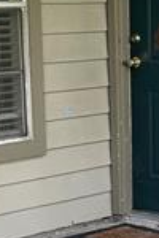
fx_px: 914
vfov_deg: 14.7
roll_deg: +2.0
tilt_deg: -11.9
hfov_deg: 9.9
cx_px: 81
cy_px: 208
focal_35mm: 138
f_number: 1.6
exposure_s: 1/71
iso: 125
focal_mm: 5.96
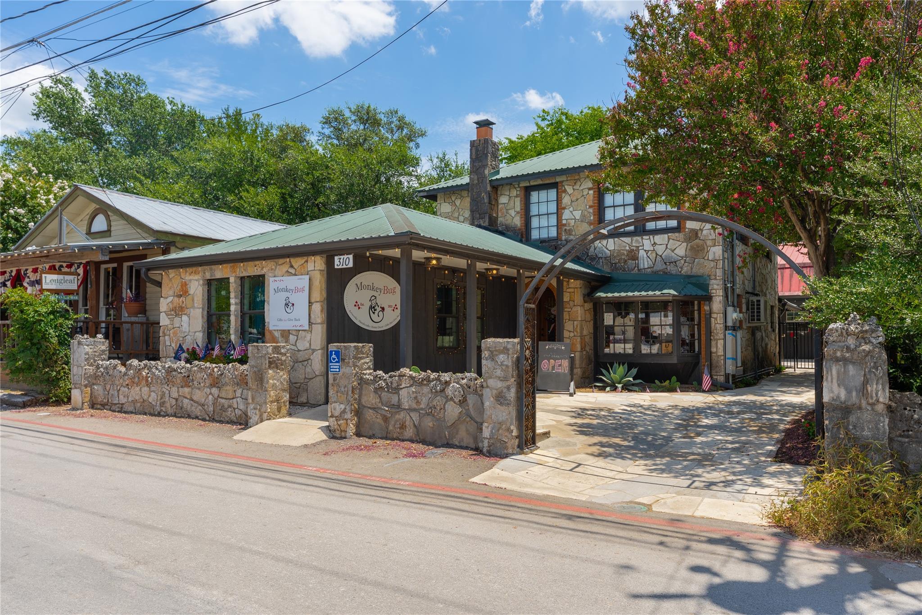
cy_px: 308
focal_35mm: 24
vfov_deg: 53.1
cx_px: 461
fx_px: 615
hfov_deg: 73.7
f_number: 9
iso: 100
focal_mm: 24
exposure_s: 1/500
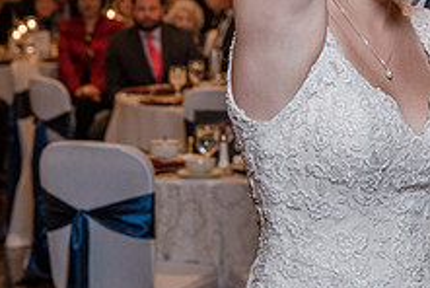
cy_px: -30
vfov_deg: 10.5
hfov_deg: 15.7
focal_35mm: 129
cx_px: 376
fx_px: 1543
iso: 2000
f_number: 4
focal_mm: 46
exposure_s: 1/100
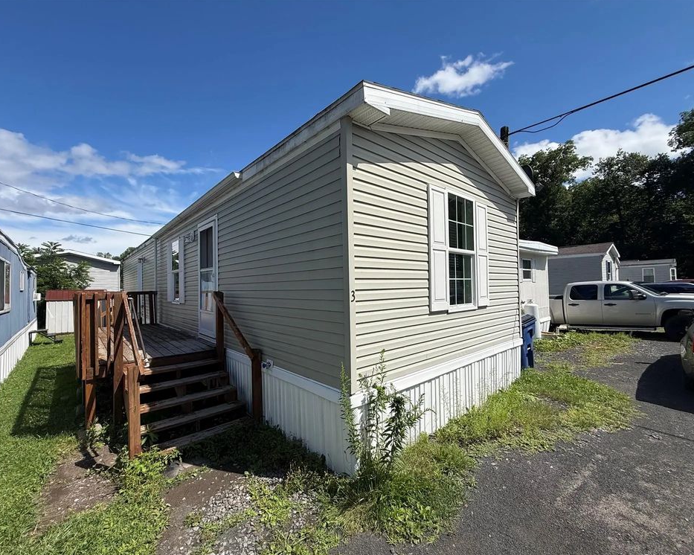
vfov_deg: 84.0
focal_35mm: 15
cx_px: 337
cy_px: 282
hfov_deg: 96.8
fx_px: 308
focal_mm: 2.22
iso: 50
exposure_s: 1/3663
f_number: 2.2
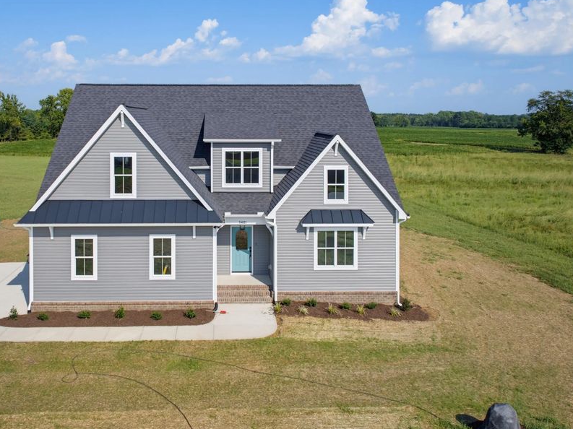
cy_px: 233
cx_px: 225
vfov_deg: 45.4
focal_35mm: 31
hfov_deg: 57.8
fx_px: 513
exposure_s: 1/1600
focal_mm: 12.3
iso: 100
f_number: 2.8
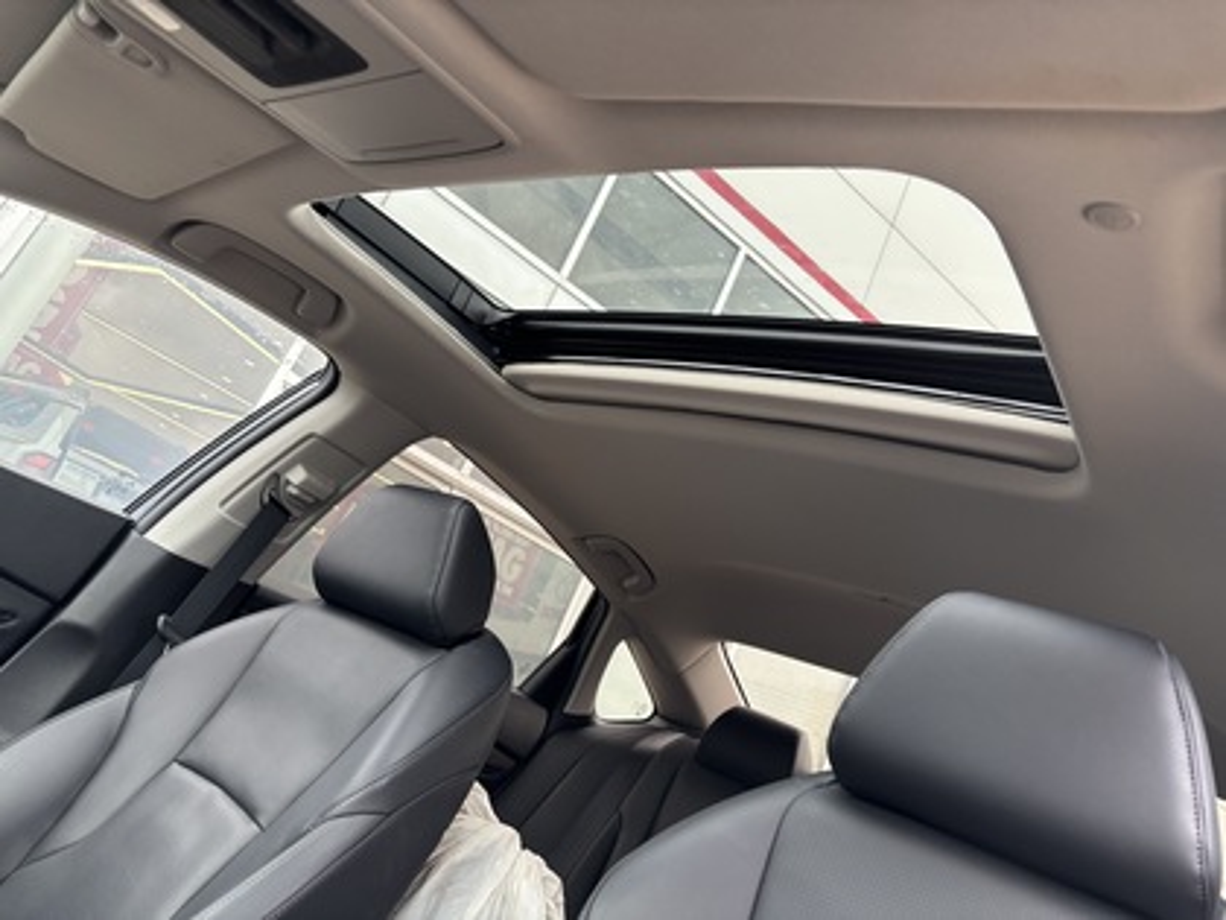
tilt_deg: +18.1
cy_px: 460
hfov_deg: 67.3
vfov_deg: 53.1
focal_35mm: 26
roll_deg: -24.0
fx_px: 921
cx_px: 613
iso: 125
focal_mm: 5.96
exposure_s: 1/112
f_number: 1.6
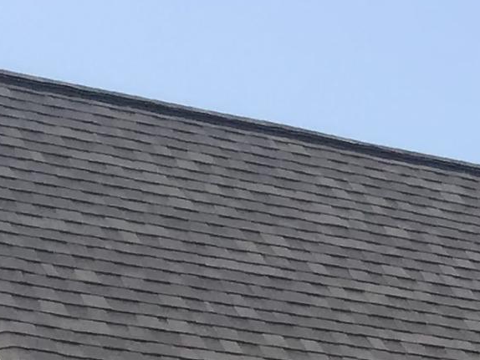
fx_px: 2247
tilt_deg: -2.5
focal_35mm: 162
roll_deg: -1.2
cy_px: 825
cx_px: 843
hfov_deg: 11.4
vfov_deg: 8.5
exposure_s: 1/1335
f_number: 2.4
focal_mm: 3.3
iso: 25
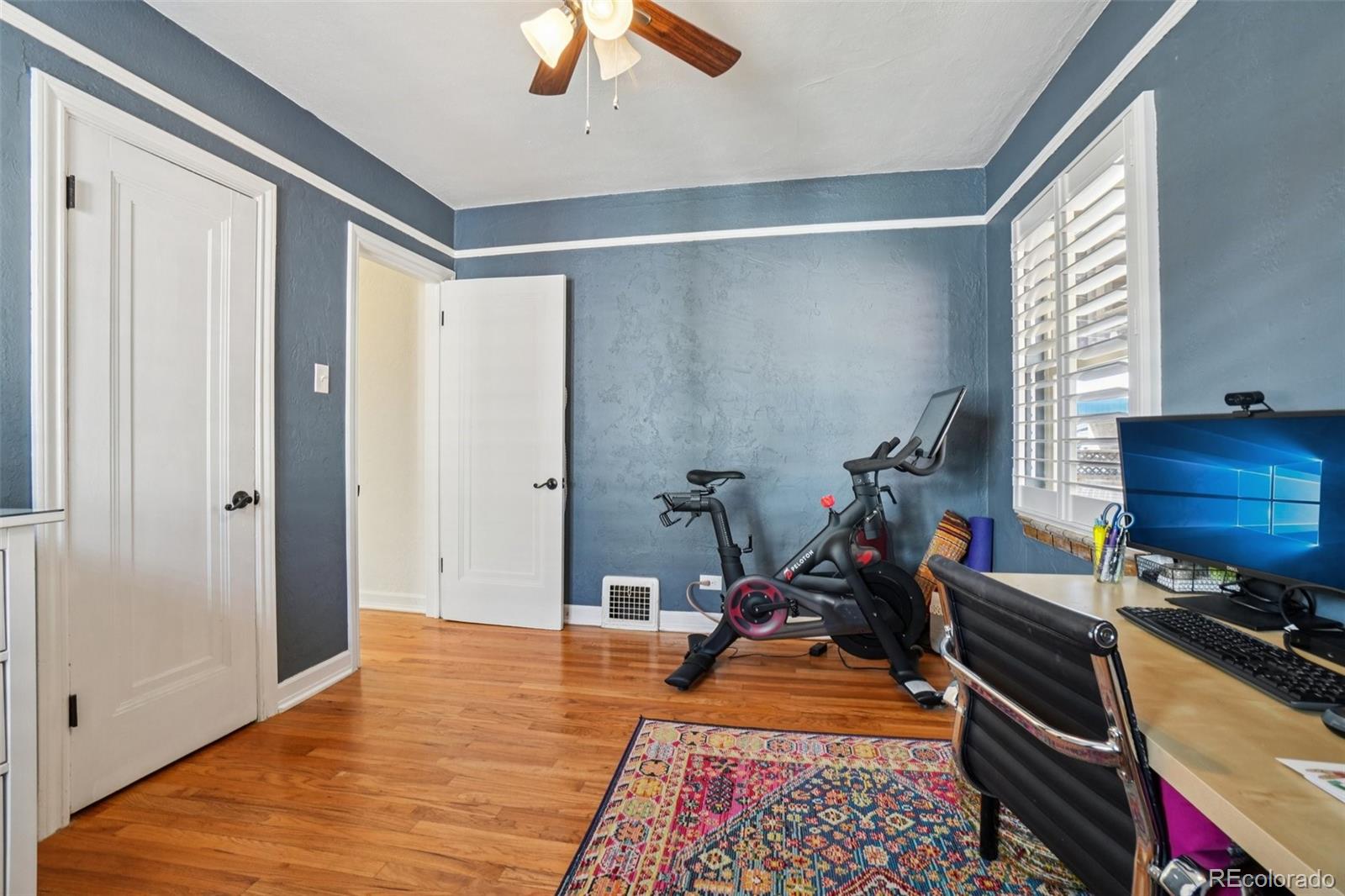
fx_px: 560
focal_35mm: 15
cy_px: 448
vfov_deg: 77.3
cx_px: 672
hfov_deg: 100.4
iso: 400
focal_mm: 10
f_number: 8
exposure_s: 1/5
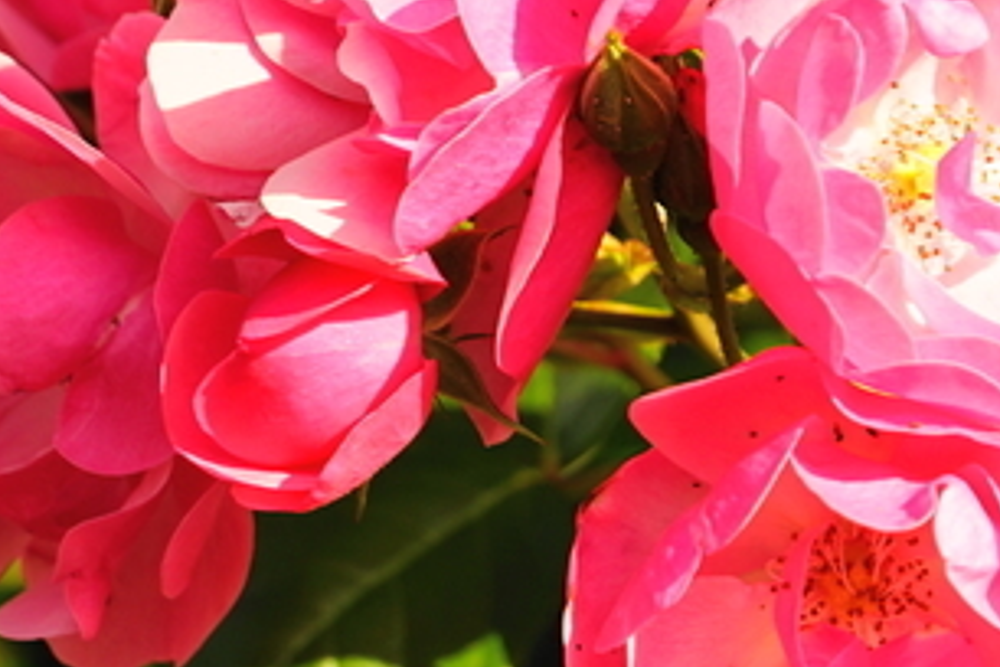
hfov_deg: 1.8
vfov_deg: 1.2
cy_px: 78
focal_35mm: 1175
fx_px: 32636
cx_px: 634
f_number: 5.6
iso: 100
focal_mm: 300
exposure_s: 1/320
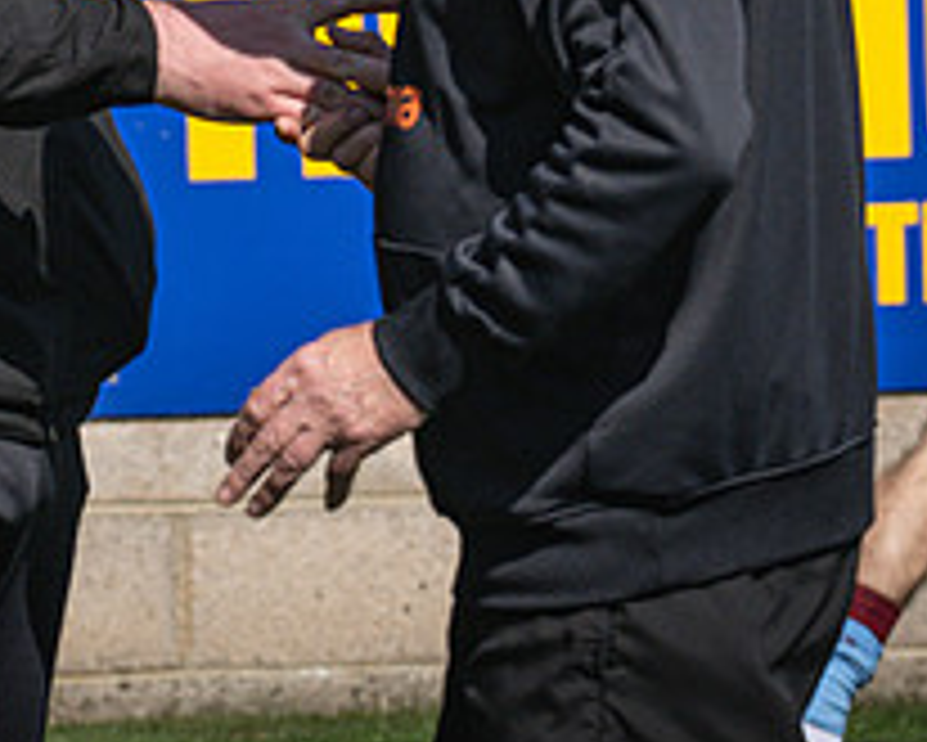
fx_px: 18775
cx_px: 330
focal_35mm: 684
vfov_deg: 2.3
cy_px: -133
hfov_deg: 2.8
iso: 200
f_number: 5
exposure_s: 1/2500
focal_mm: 135
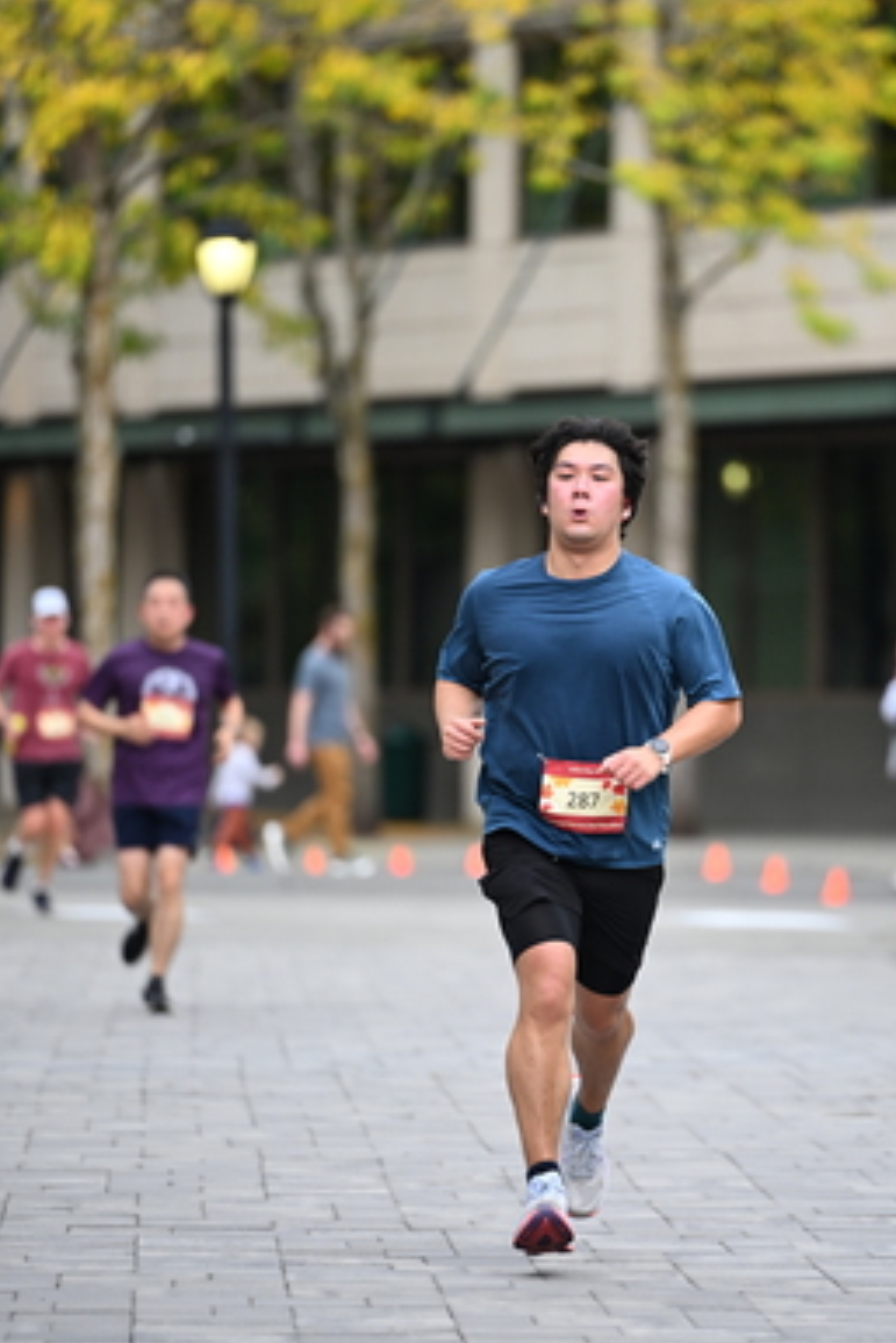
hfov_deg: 4.8
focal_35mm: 286
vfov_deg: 7.2
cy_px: 673
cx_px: 615
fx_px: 10667
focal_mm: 200
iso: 640
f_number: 2.8
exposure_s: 1/1600
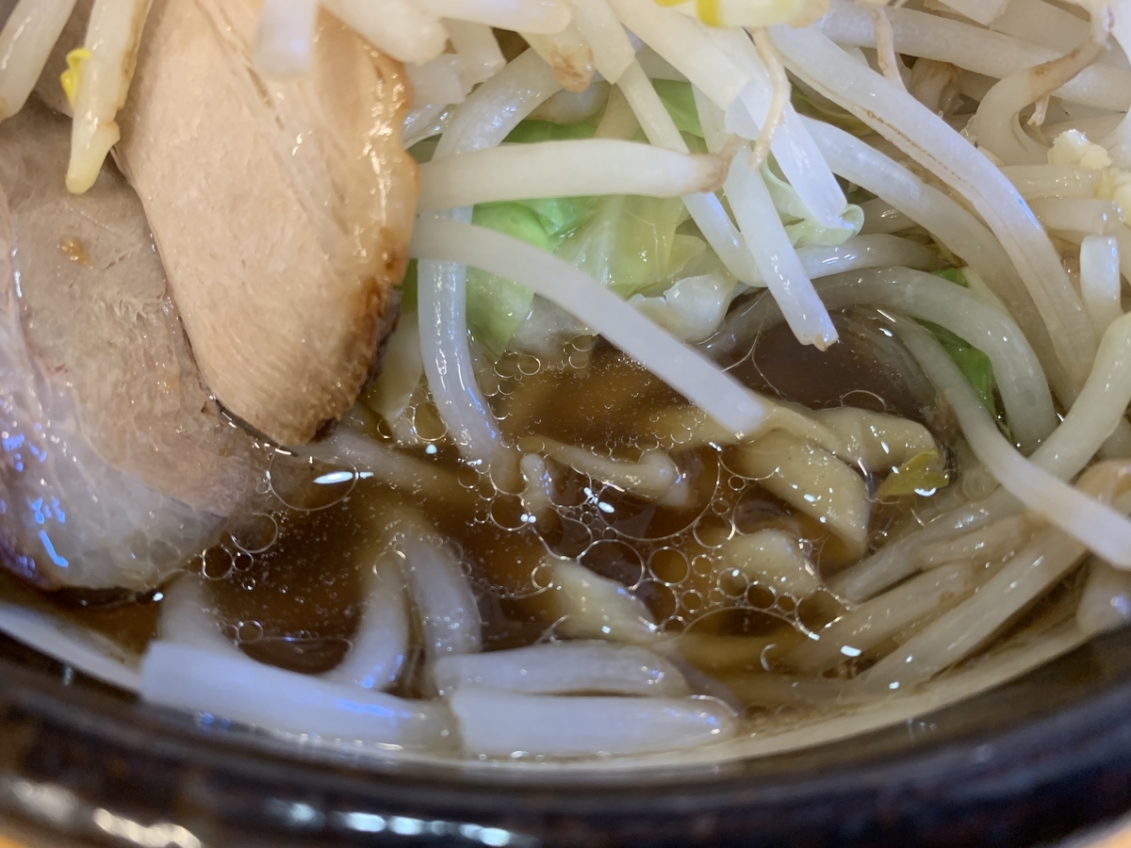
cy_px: 424
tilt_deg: -57.1
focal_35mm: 26
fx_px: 849
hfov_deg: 67.3
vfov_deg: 53.1
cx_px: 566
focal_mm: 4.25
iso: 200
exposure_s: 1/60
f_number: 1.8
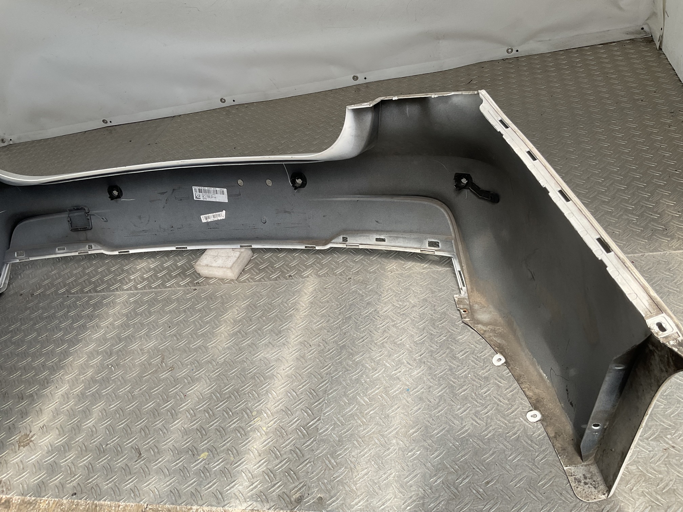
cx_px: 342
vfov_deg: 48.2
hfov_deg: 61.7
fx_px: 572
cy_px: 256
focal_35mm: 29
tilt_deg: -39.0
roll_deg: +15.0
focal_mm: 3
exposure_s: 1/562
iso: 16
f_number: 1.8
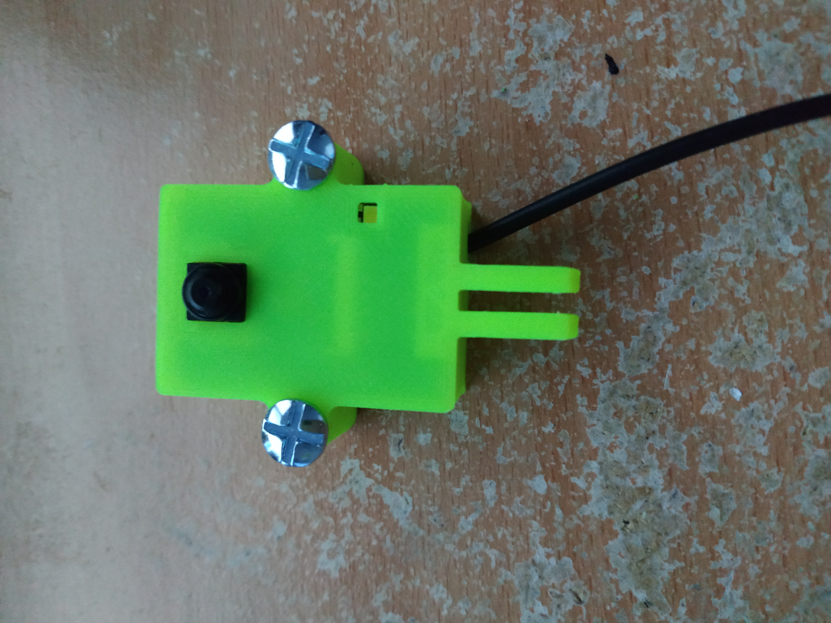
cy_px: 312
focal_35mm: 24
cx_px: 416
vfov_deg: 56.8
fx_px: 576
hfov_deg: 71.6
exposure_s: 1/20
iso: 1600
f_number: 1.9
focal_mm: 3.94
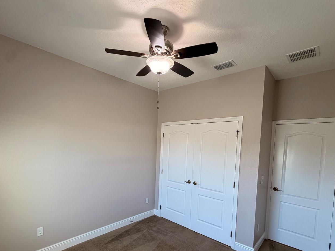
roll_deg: -2.0
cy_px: 153
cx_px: 153
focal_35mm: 18
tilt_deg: -3.2
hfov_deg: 87.5
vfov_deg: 70.7
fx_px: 174
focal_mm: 2.22
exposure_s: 1/120
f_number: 2.2
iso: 160
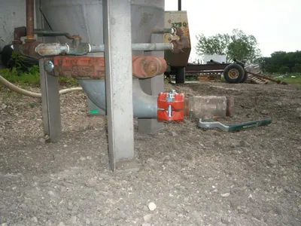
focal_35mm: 36
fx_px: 313
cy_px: 113
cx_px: 150
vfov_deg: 39.7
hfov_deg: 51.4
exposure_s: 1/390
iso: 100
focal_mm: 5.9
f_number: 4.5
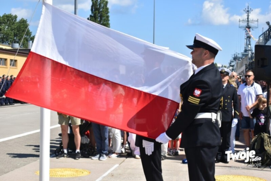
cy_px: 90
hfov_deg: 28.1
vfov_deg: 18.9
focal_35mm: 72
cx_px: 136
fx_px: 542
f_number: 6.3
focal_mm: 48
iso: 400
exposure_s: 1/1600
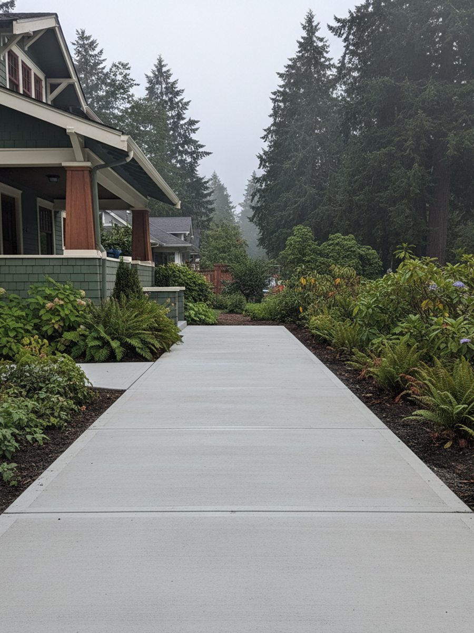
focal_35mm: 26
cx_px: 237
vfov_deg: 67.3
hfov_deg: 53.1
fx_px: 475
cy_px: 316
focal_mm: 5.7
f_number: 1.6
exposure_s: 1/920
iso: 596
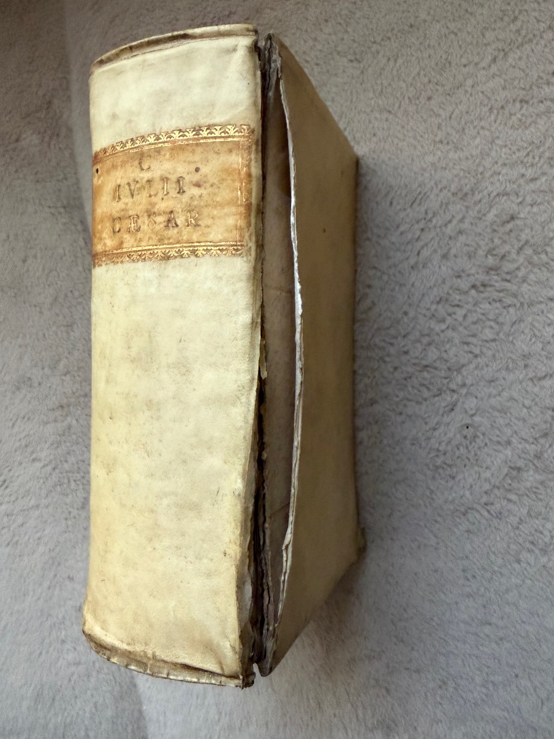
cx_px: 277
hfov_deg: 53.1
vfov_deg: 67.3
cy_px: 370
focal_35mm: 26
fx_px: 555
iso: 500
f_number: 2.2
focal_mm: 2.22
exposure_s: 1/60
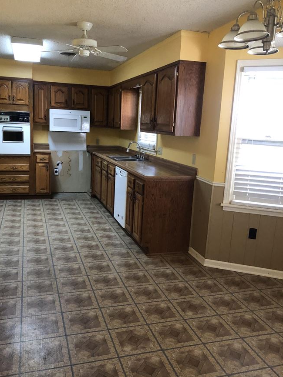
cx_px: 128
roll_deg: -2.7
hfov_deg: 45.4
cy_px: 191
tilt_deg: -9.4
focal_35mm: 31
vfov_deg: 58.4
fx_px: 338
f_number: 1.8
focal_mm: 3.99
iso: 100
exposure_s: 1/15
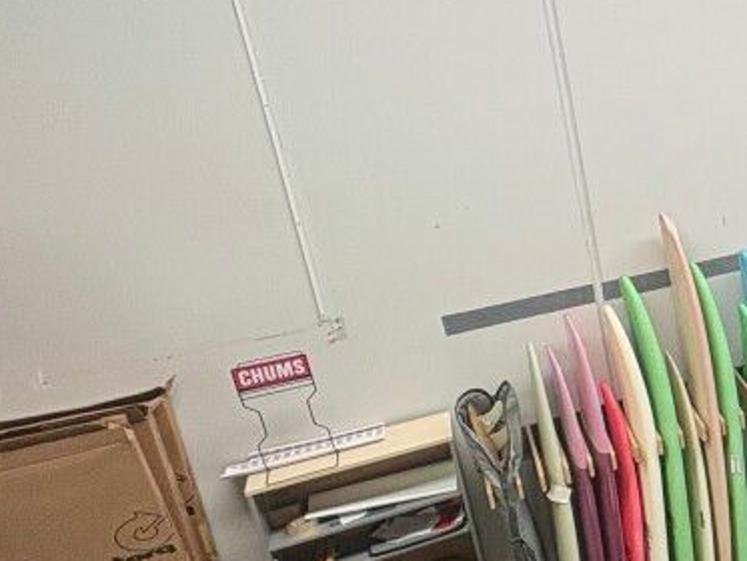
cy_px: 184
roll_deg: +0.1
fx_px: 971
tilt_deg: -18.0
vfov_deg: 31.9
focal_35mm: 45
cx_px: 1113
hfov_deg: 28.2
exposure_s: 1/50
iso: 125
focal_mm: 2.22
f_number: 2.2
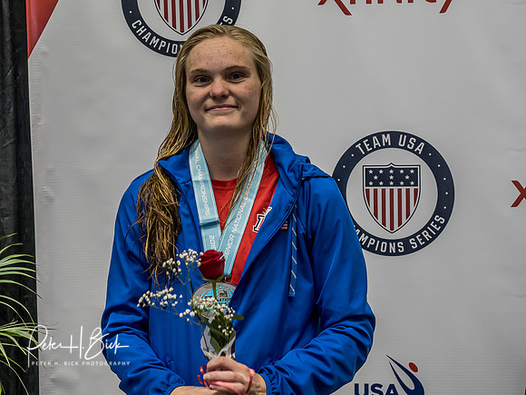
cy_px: 175
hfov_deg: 19.8
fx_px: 1504
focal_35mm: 99
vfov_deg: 14.9
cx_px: 252
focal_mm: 40
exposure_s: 1/125
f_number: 4
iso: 800
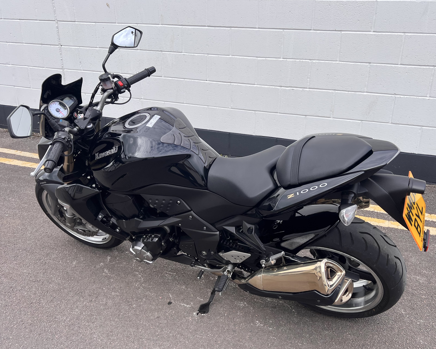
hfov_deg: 55.6
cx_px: 233
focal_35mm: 32
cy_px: 174
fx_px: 413
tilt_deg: -22.5
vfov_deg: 45.8
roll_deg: -1.5
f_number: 1.5
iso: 50
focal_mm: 5.7
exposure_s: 1/1112
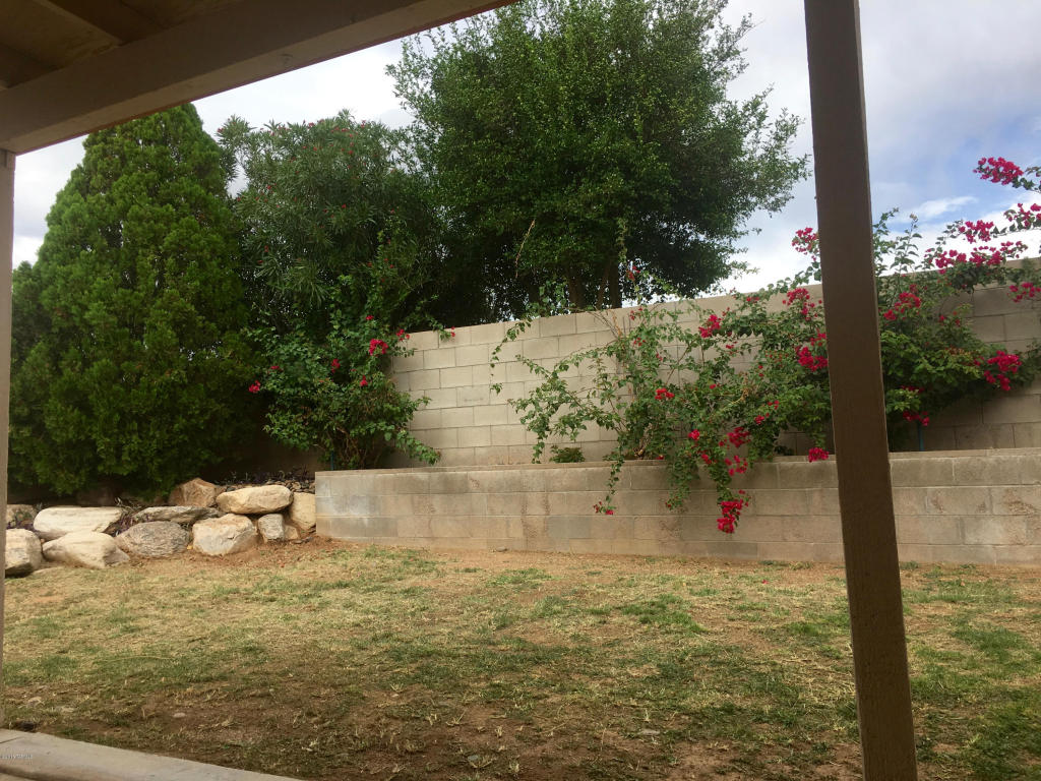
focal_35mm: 29
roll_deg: +0.6
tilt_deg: +6.0
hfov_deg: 61.7
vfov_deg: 48.2
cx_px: 520
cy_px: 390
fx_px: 872
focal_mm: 4.15
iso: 25
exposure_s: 1/769
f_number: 2.2
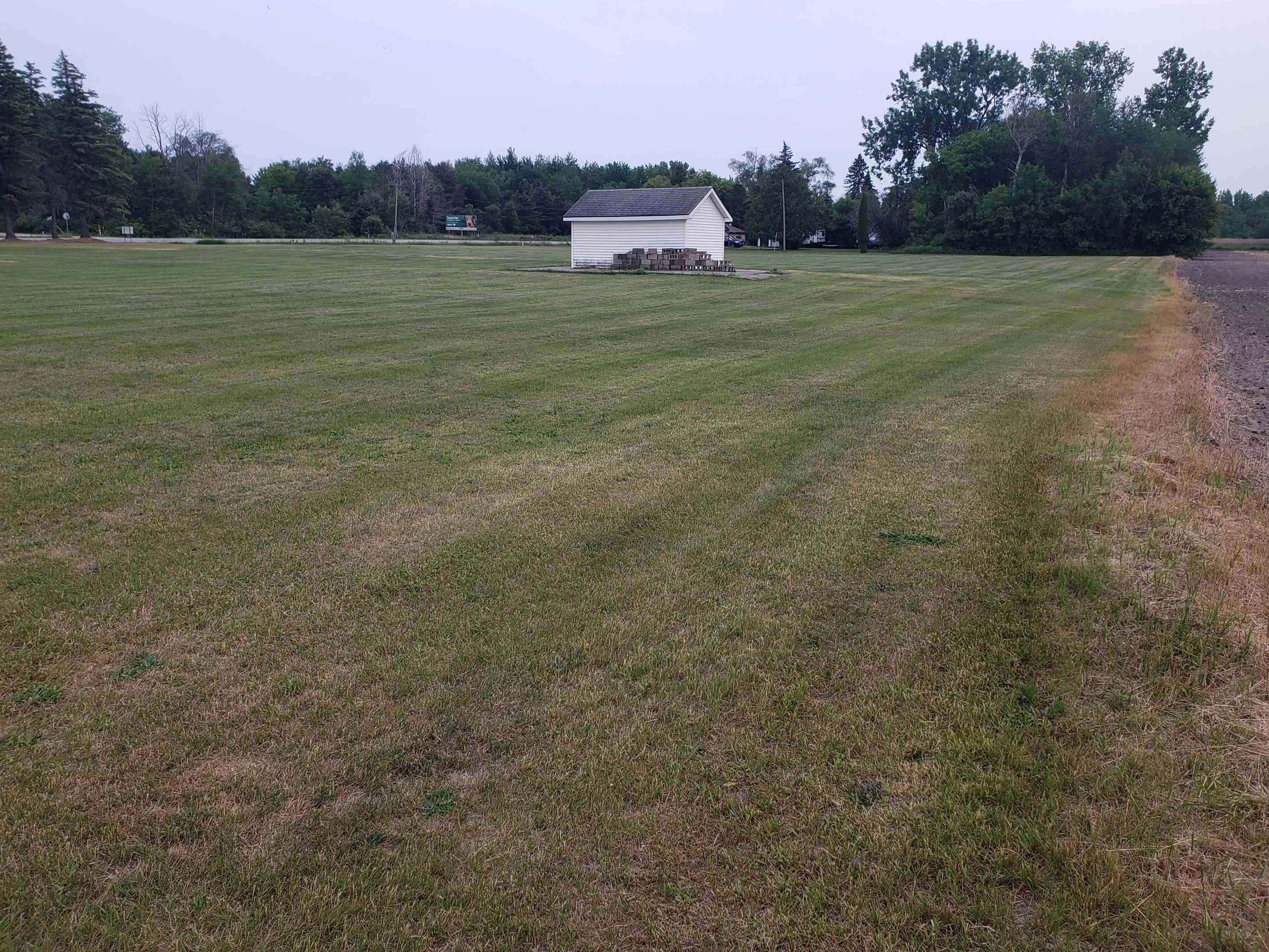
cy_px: 450
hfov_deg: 63.4
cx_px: 640
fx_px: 1026
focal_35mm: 28
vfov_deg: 49.7
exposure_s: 1/120
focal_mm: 4.3
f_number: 2.4
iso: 50
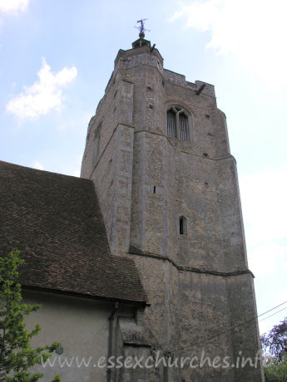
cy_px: 191
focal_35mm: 37
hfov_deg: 38.7
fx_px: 409
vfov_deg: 50.1
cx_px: 144
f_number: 6.3
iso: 50
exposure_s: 1/158
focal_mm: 9.5
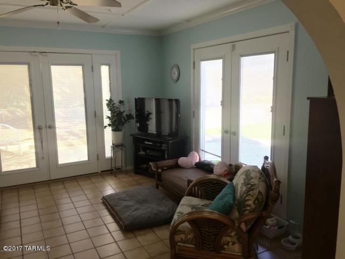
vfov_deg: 48.2
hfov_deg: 61.7
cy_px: 130
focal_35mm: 29
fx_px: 289
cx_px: 172
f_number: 2.2
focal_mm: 4.15
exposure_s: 1/60
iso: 40
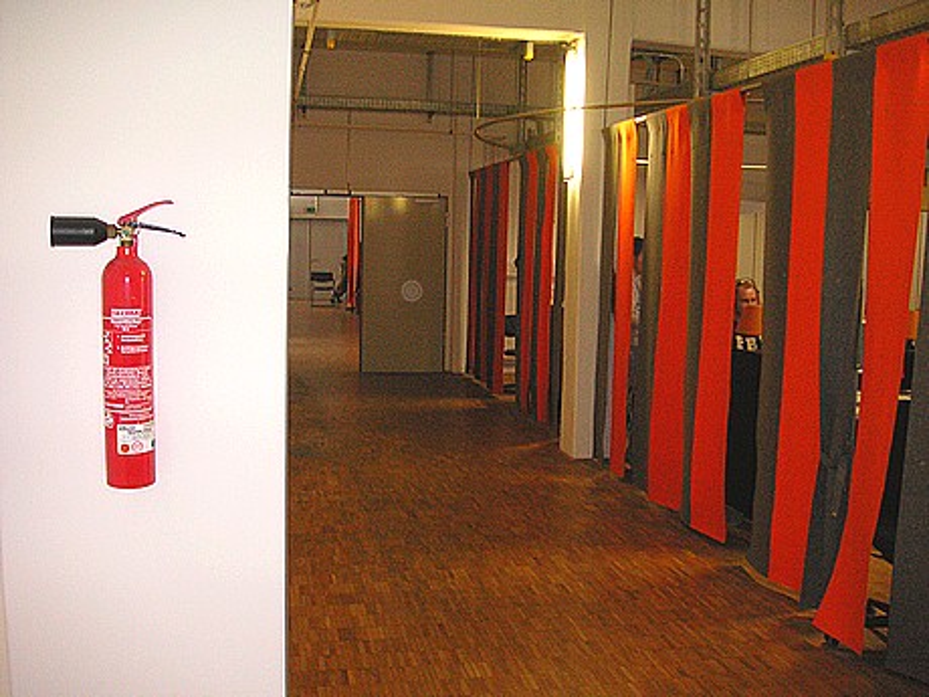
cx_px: 464
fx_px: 993
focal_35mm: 37
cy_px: 348
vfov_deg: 38.7
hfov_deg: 50.1
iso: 160
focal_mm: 6.1
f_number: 2.8
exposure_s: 1/45
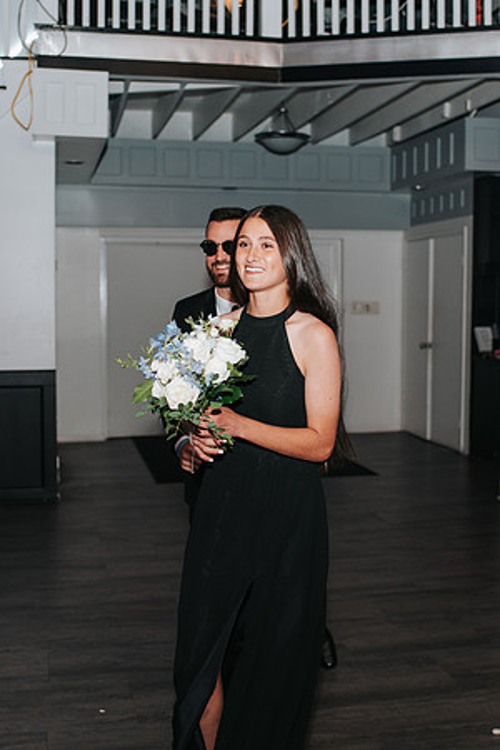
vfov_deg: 37.9
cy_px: 375
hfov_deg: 25.7
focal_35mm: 52
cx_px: 296
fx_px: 1093
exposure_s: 1/200
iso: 1000
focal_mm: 35
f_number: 2.8
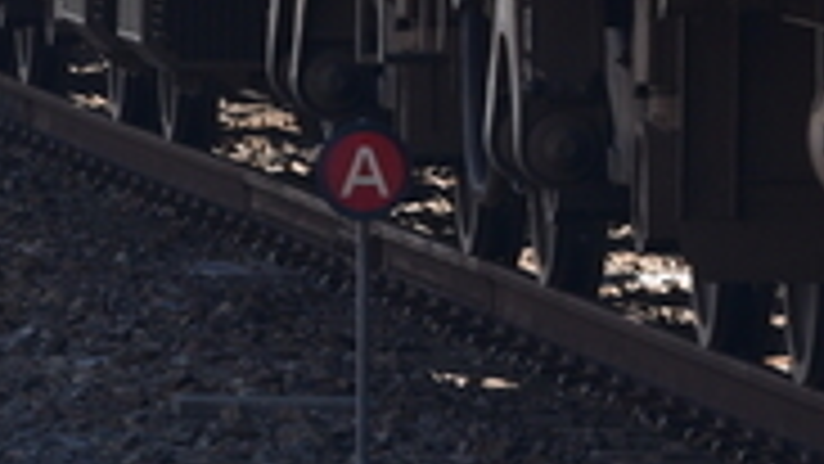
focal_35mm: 1070
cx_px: 955
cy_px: -710
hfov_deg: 2.0
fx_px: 23382
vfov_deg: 1.1
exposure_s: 1/160
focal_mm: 122
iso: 200
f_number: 9
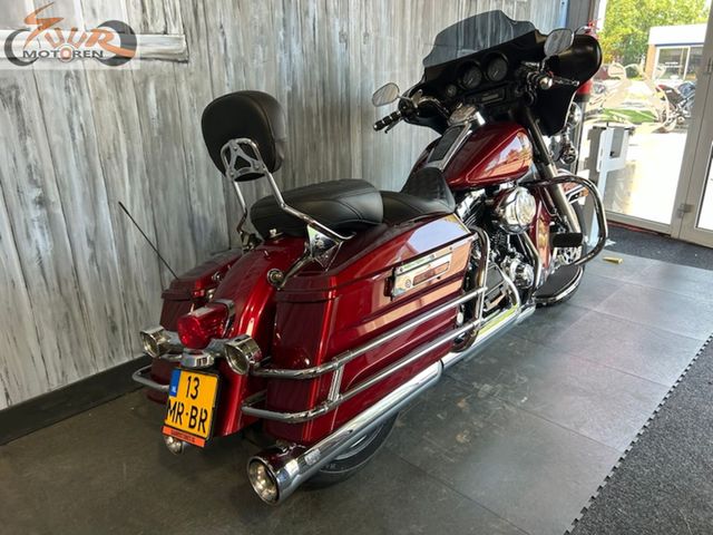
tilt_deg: -19.7
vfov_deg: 53.1
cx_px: 356
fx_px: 536
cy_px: 268
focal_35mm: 26
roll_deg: +2.1
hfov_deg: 67.3
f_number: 1.5
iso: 64
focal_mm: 5.7
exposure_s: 1/121
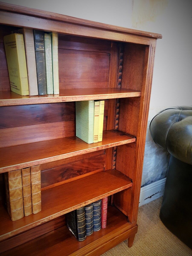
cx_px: 96
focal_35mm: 26
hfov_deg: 53.1
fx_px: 192
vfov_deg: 67.3
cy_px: 128
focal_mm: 4.3
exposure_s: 1/33
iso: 320
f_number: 1.5
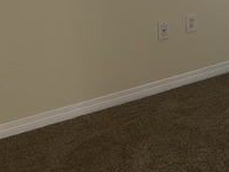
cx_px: 336
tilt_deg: -8.8
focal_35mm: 83
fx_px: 549
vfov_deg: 16.5
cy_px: -71
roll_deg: -0.3
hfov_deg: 20.4
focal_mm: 6.86
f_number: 1.78
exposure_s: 1/60
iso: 500
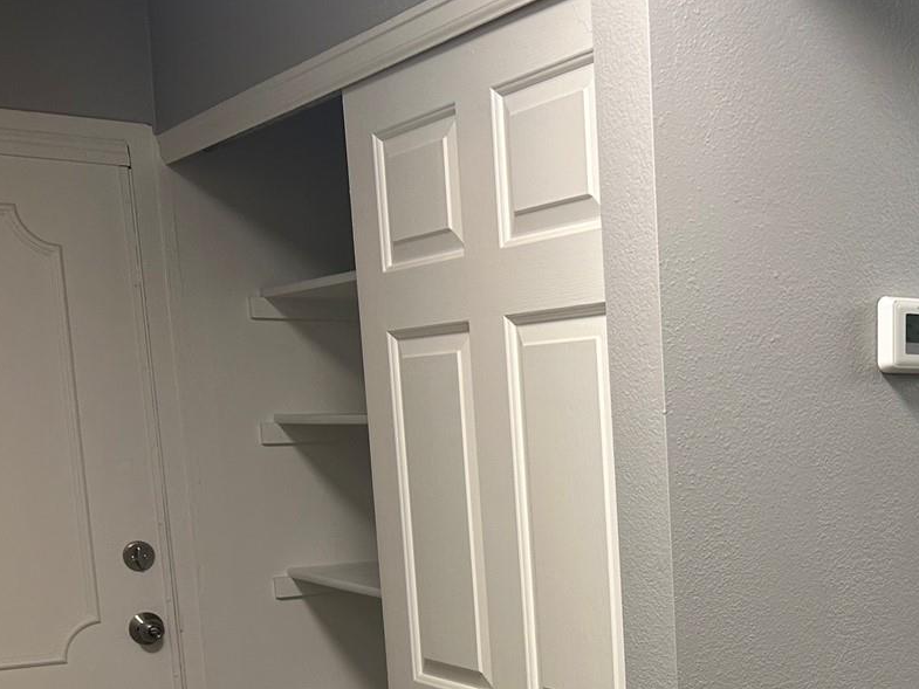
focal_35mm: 53
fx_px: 1407
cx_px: 817
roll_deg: +1.2
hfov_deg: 34.3
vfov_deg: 26.3
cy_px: 662
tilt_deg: -10.3
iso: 80
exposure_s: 1/60
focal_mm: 5.7
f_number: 1.5
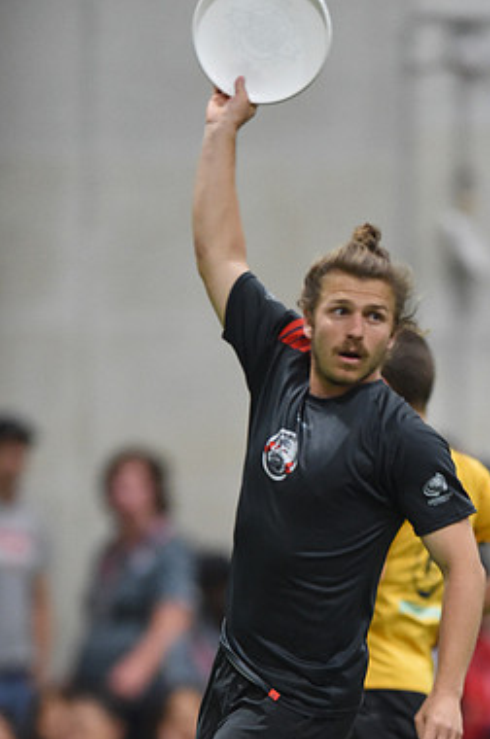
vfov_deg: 3.4
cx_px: 359
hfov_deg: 2.2
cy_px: 562
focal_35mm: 610
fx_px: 12499
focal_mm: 400
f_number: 2.8
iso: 10000
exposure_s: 1/400
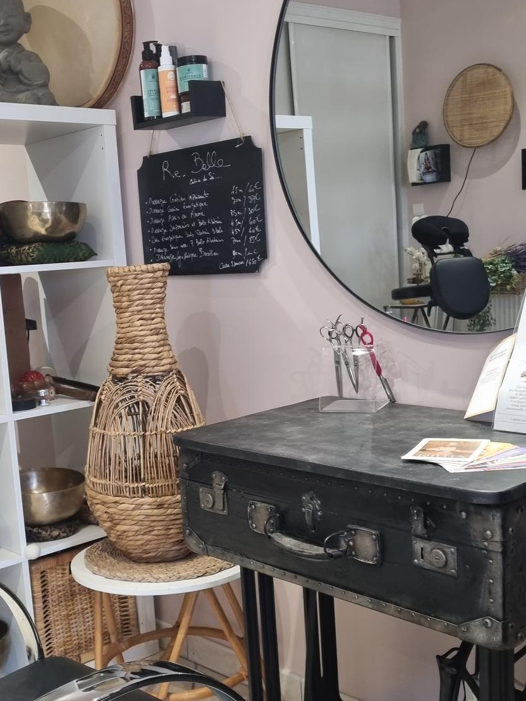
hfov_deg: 32.1
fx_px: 912
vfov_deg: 41.9
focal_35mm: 45
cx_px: 217
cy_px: 408
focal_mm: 5.4
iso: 200
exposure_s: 1/50
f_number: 1.8
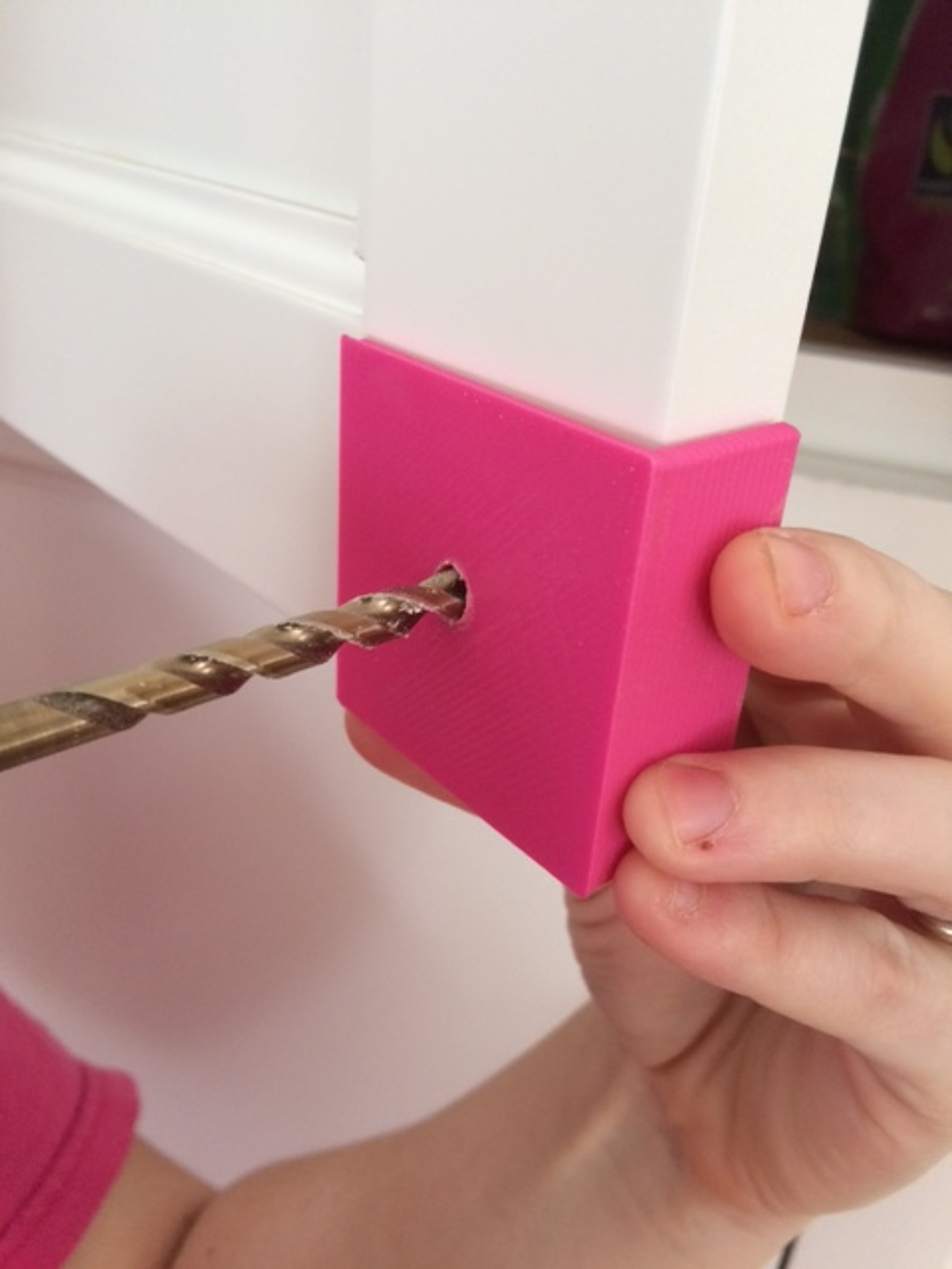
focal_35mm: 29
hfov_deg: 48.2
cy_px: 634
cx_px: 476
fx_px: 1063
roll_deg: -3.4
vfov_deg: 61.7
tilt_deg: -27.3
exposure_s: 1/30
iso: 50
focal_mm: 4.15
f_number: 2.2
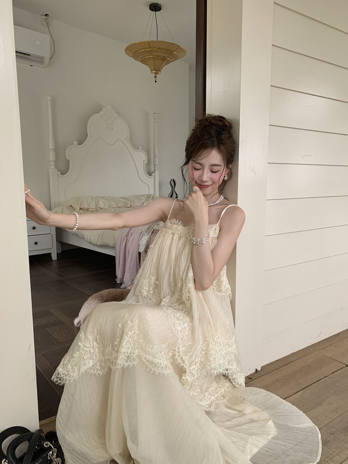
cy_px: 232
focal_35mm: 26
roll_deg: +0.1
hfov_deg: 53.1
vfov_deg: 67.3
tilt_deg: -8.3
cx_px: 174
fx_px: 349
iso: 100
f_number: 1.8
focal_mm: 4.25
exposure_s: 1/112
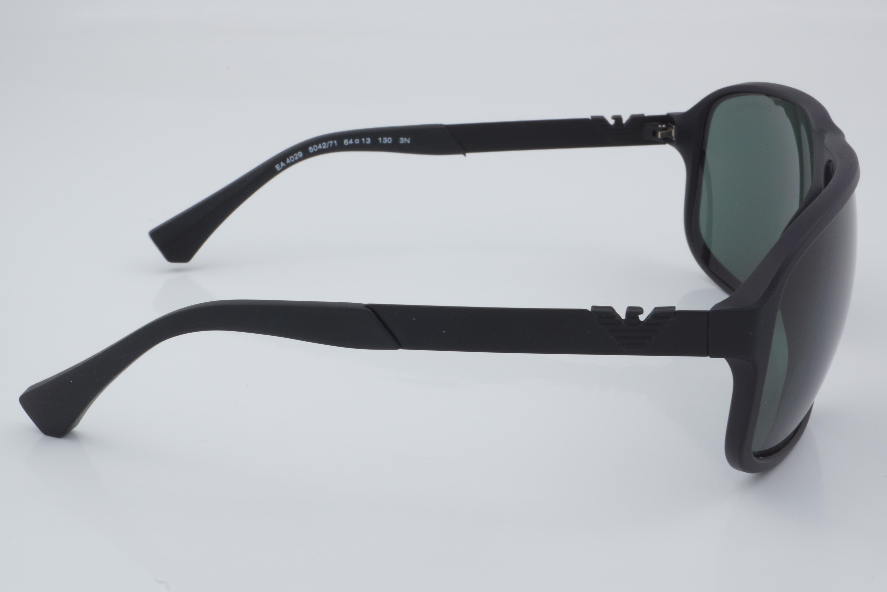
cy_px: 296
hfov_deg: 33.4
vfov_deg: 22.6
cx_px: 444
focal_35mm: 60
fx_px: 1478
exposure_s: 1/4
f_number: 32
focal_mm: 40
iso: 100
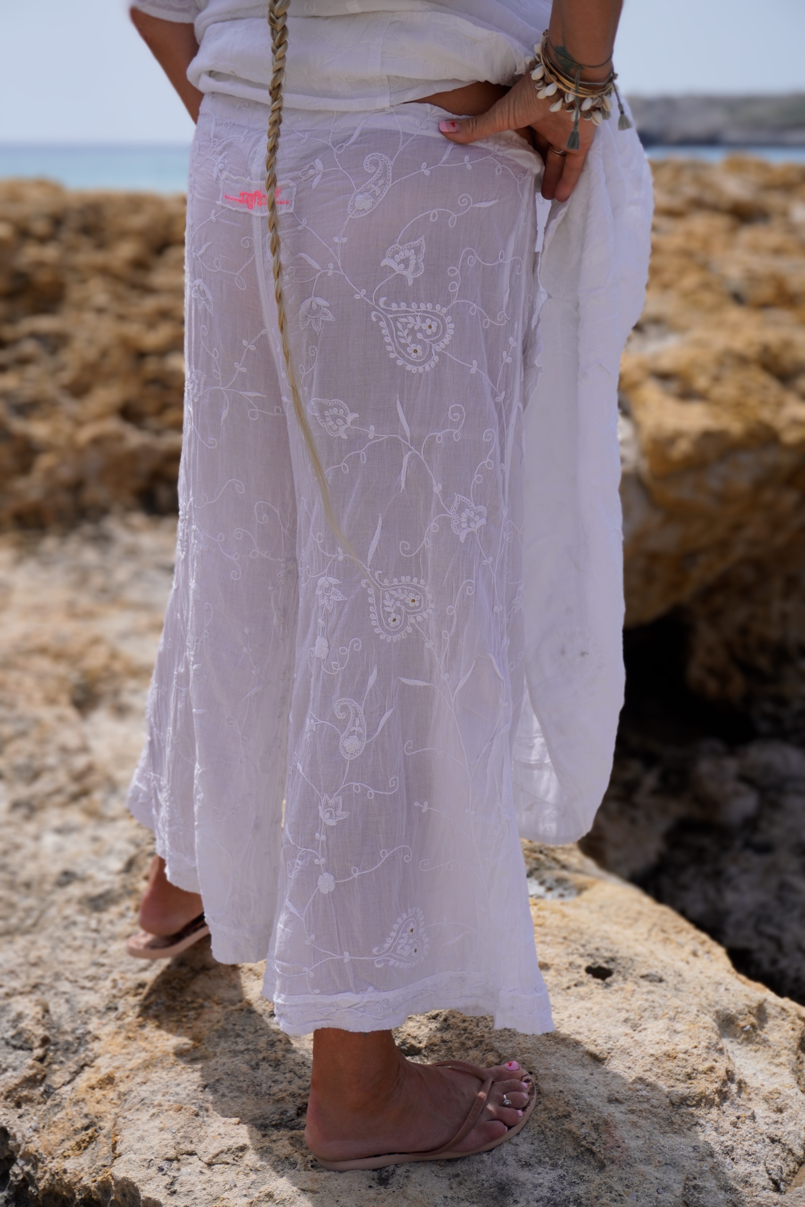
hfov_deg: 26.5
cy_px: 604
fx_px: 1710
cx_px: 402
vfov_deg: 38.9
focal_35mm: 51
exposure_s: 1/800
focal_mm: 34
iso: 100
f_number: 5.6
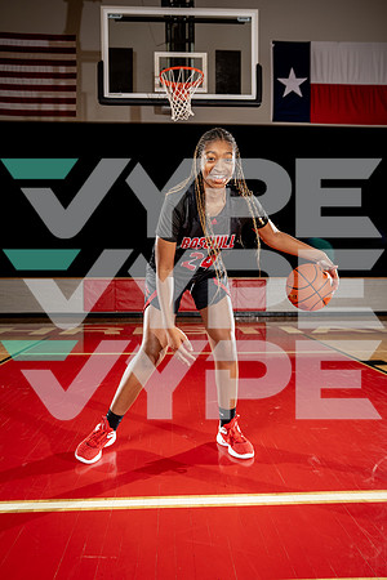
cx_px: 194
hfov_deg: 42.3
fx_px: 500
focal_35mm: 31
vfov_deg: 60.3
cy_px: 290
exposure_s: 1/250
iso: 400
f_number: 4.5
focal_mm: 31
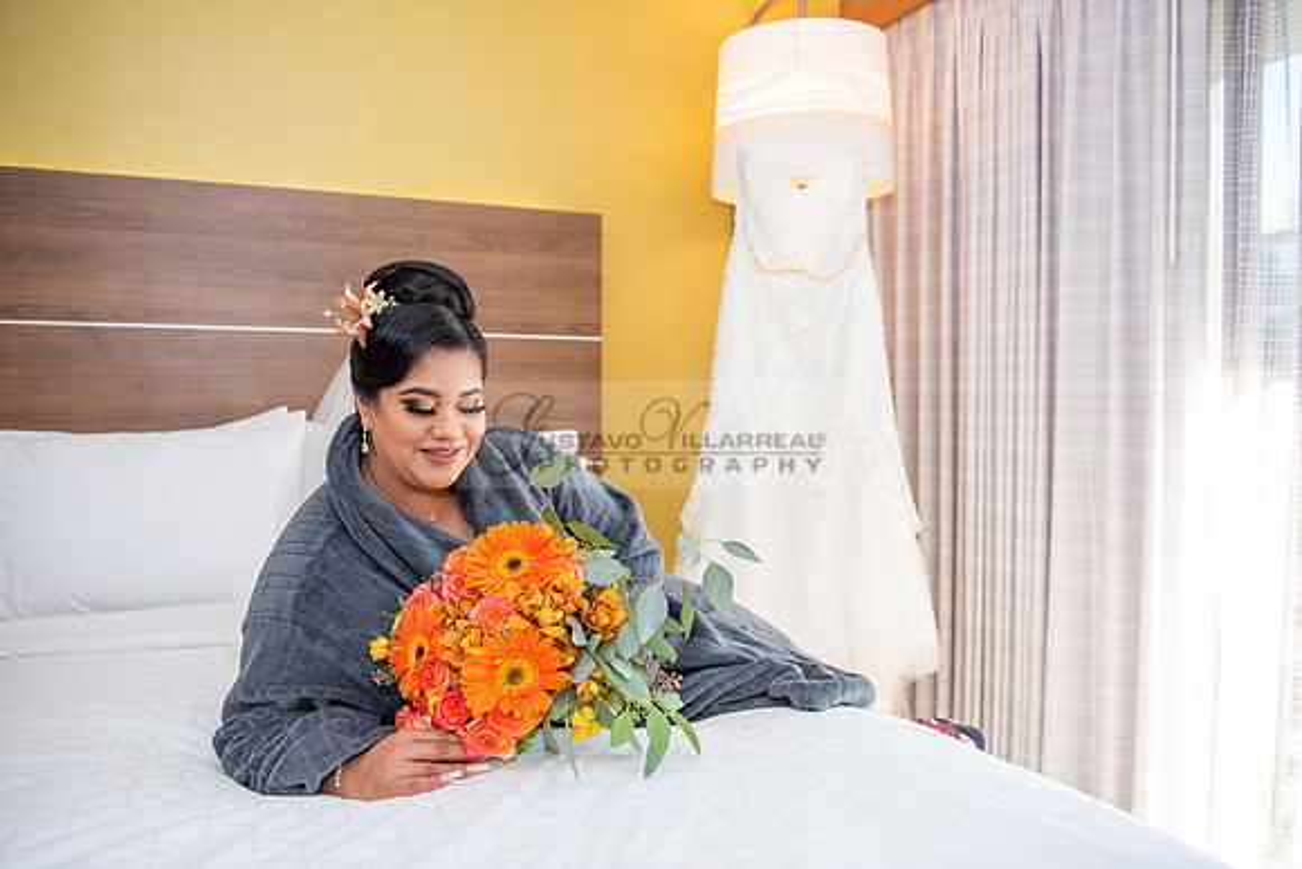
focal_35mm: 27
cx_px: 651
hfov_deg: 67.4
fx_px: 977
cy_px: 434
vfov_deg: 48.0
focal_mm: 27
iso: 500
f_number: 3.5
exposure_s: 1/250
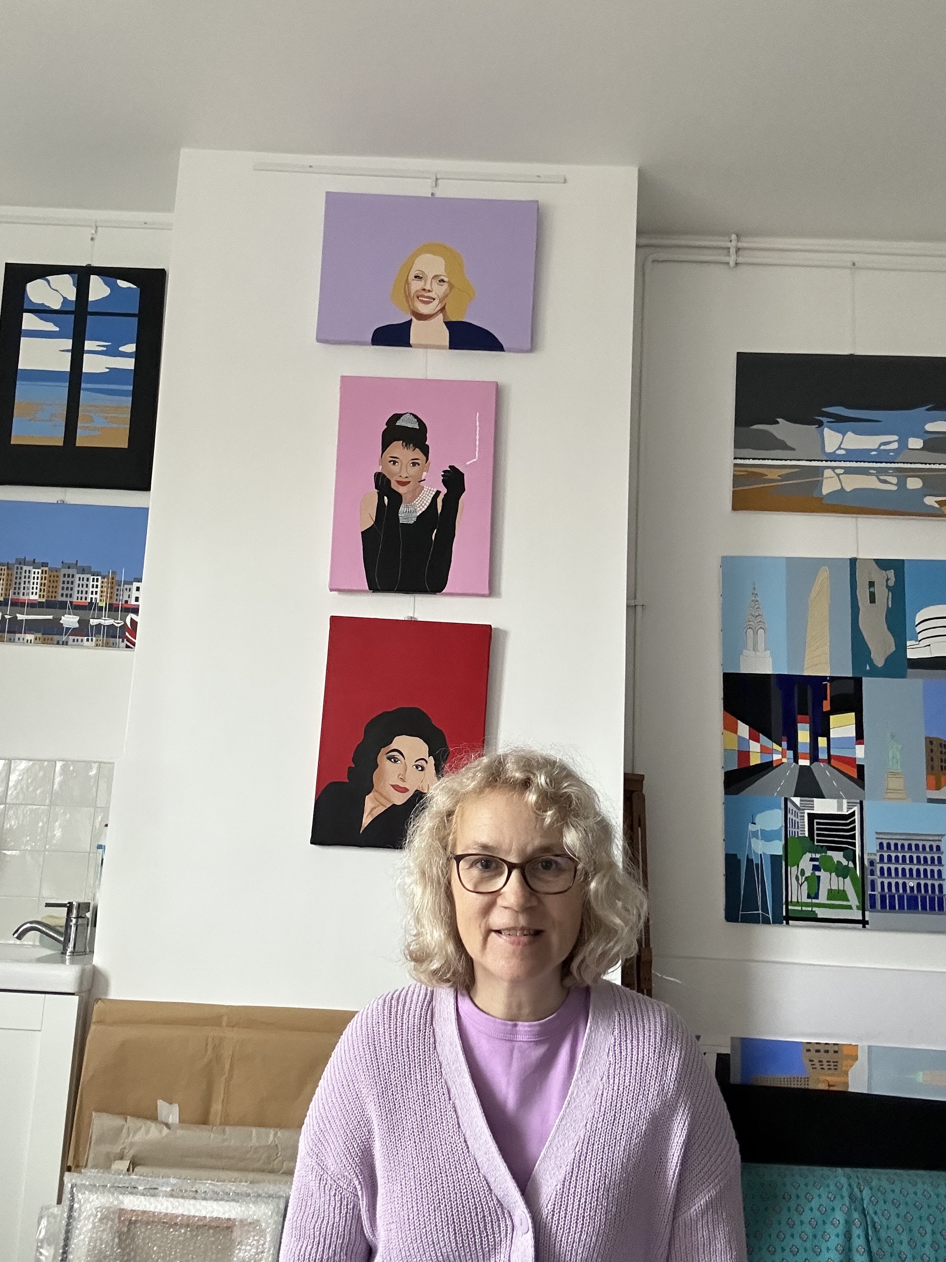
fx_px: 1093
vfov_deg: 60.0
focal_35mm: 30
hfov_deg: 46.8
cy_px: 631
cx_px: 473
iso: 320
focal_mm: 2.69
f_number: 1.9
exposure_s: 1/46
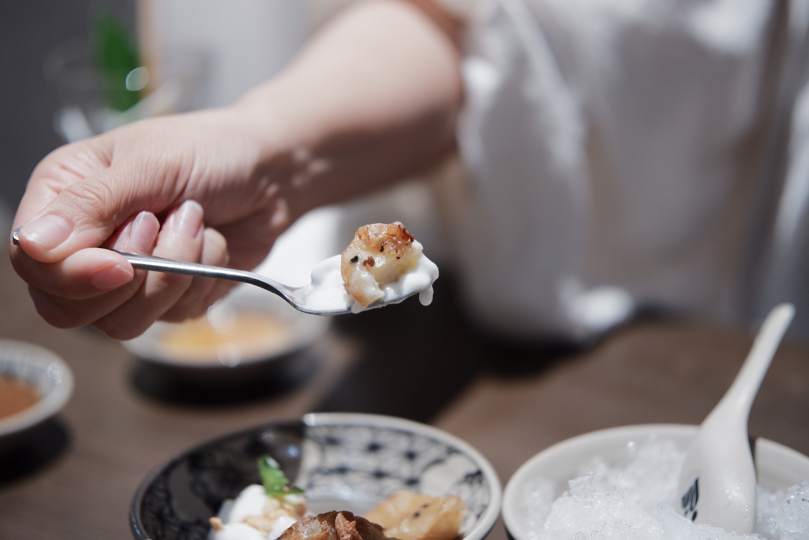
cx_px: 404
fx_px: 1888
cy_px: 270
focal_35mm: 84
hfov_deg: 24.2
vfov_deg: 16.3
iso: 800
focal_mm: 56
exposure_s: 1/85
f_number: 1.7
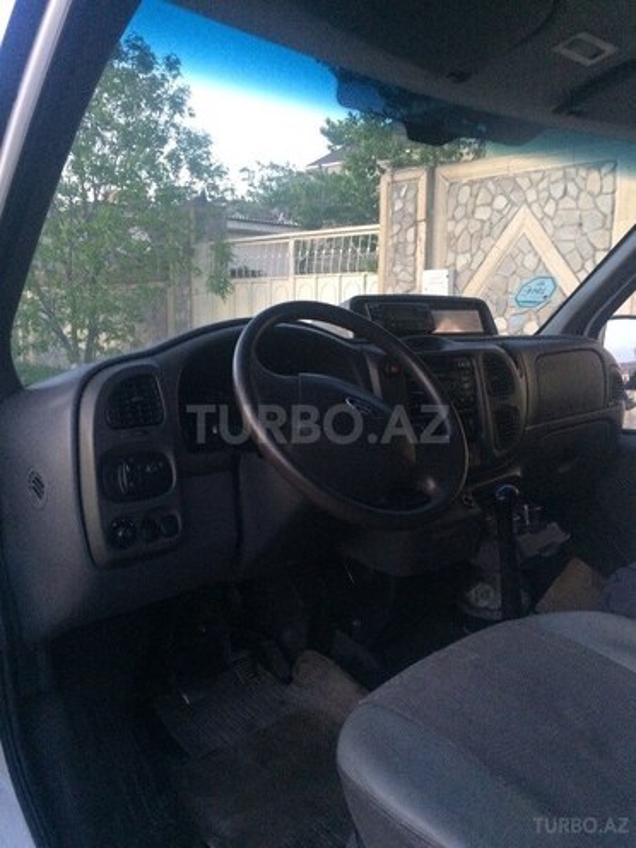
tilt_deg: -10.5
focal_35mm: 29
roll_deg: +1.3
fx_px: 710
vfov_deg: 61.7
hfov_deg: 48.2
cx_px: 318
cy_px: 424
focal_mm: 4.15
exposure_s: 1/17
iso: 250
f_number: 2.2
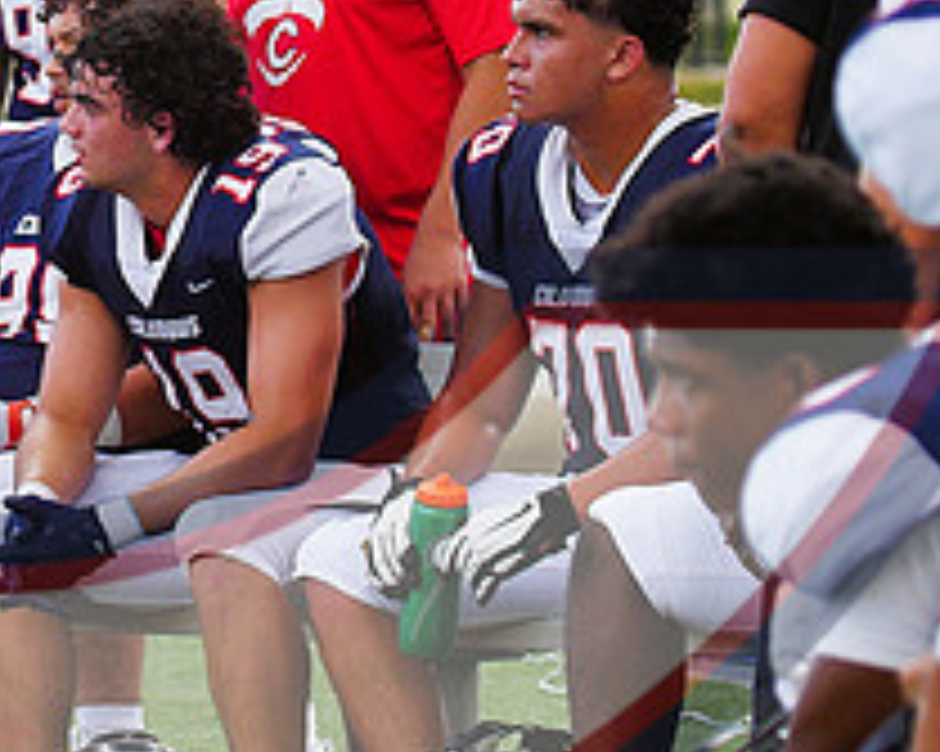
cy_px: 43
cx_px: -49
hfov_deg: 3.2
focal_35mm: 607
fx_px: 16879
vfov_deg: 2.5
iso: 200
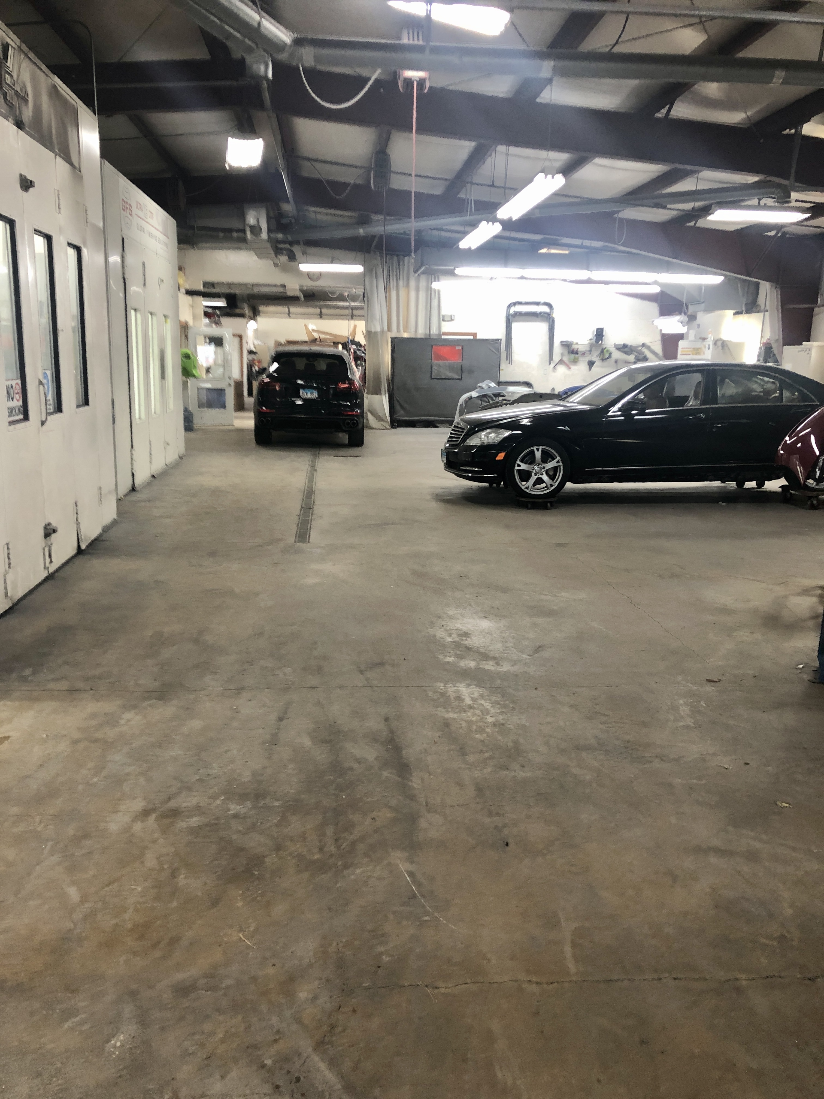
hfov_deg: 49.7
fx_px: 889
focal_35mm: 28
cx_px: 412
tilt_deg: -12.4
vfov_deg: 63.4
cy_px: 550
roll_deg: -0.1
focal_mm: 3.99
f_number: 1.8
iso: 40
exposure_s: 1/30
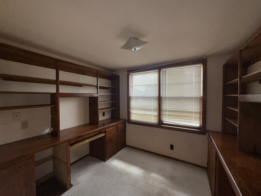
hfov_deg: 102.1
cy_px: 98
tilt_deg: -1.5
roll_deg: +0.4
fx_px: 106
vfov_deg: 85.7
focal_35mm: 14
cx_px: 130
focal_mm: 2.22
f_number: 2.2
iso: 32
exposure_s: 1/147
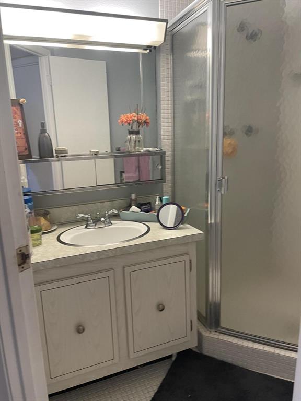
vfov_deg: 67.3
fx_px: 301
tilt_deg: -13.7
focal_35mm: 26
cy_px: 200
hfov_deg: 53.1
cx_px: 150
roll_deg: +2.9
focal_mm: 4.2
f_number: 1.6
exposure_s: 1/60
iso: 100
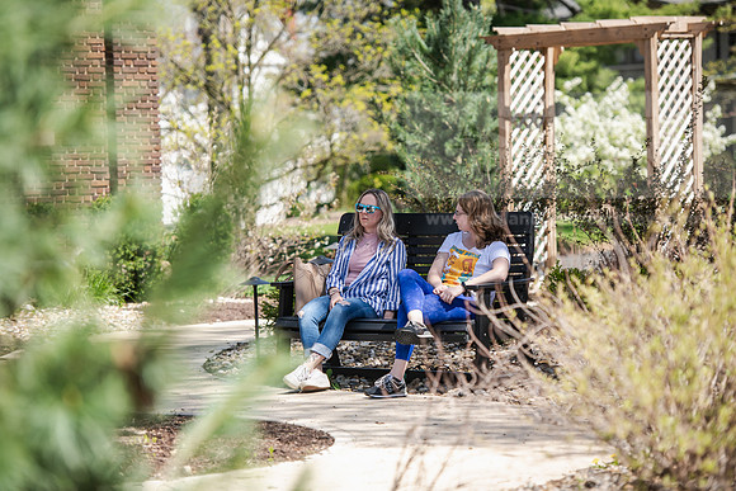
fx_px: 2761
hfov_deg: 15.2
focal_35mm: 135
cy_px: 246
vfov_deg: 10.2
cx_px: 368
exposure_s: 1/500
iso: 100
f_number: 3.2
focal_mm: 135
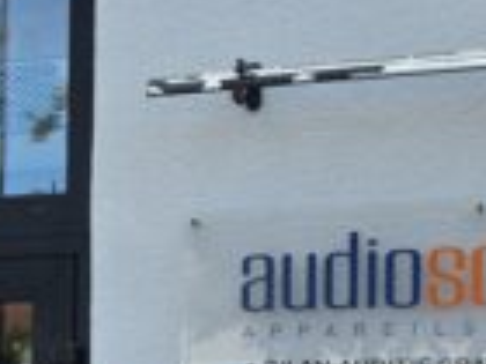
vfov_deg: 11.5
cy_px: 471
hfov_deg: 14.3
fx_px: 1769
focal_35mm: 126
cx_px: -309
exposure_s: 1/1441
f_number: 1.7
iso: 80
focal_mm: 6.3
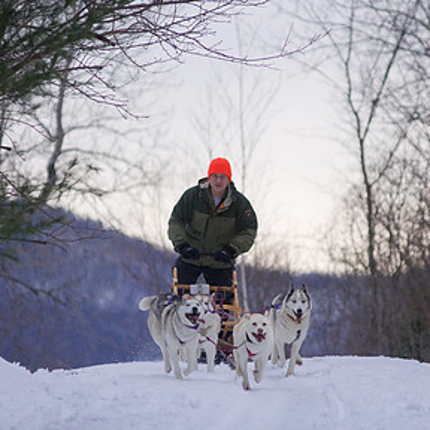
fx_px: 5608
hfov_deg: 4.4
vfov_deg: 4.4
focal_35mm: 399
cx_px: 210
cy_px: 199
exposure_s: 1/200
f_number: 3.5
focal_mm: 200
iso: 500
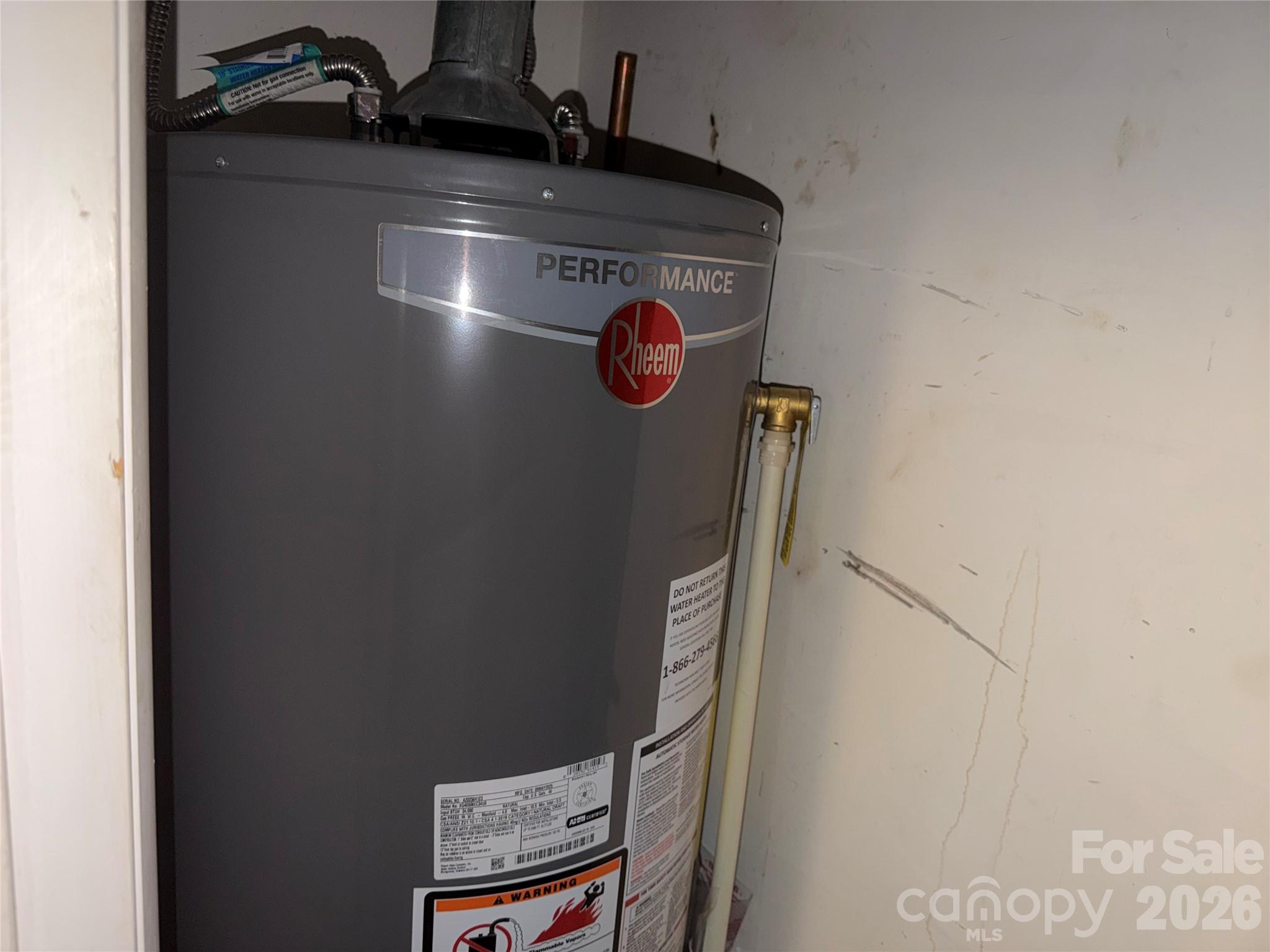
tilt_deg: -12.5
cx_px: 635
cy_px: 476
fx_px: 881
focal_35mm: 24
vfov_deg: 56.8
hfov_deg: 71.6
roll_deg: -5.5
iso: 80
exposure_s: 1/12
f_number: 1.78
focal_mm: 6.76
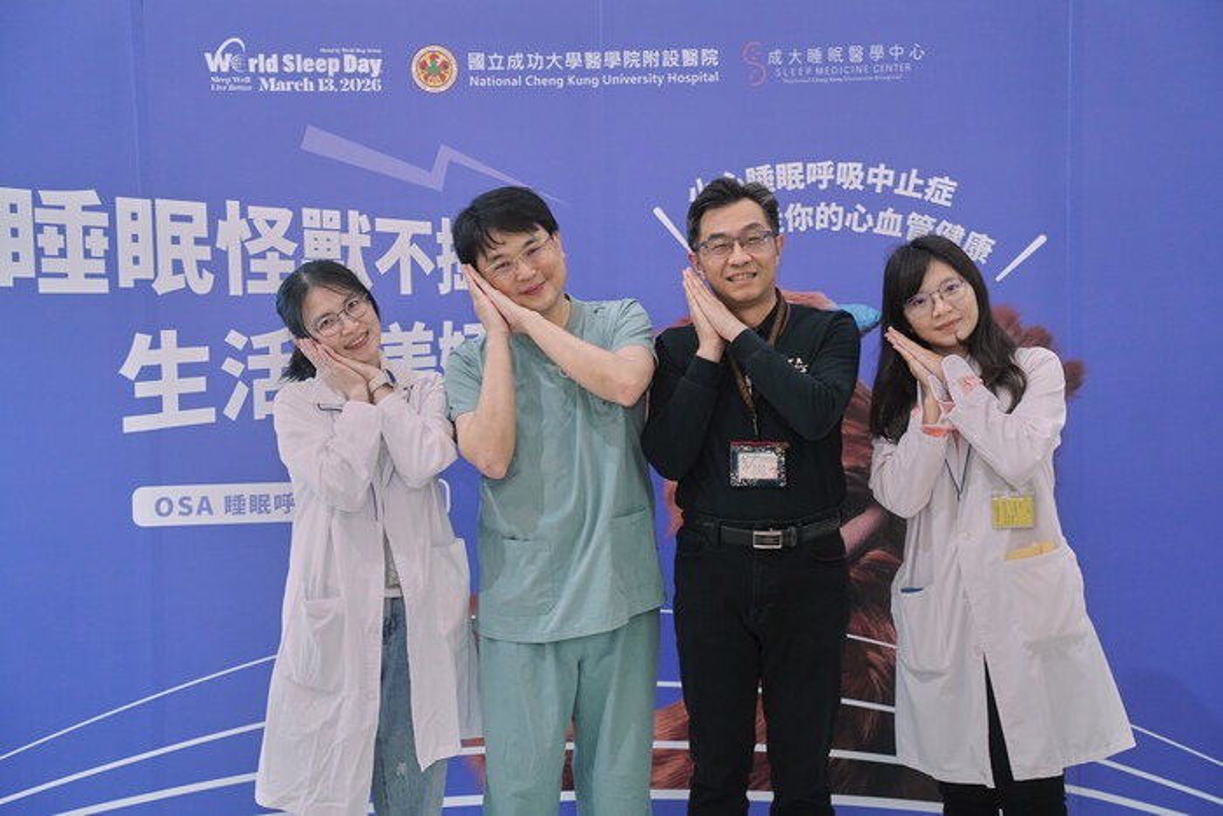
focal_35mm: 45
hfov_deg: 43.6
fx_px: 1529
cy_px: 408
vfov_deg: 29.9
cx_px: 612
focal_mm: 45
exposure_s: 1/125
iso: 3200
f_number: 3.2
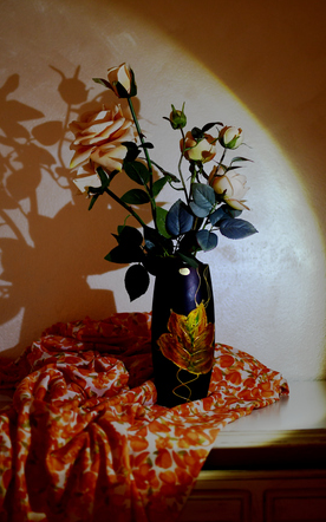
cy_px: 261
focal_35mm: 55
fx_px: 776
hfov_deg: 23.7
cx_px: 154
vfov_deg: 37.2
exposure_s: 1/60
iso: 800
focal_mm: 35
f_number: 1.8
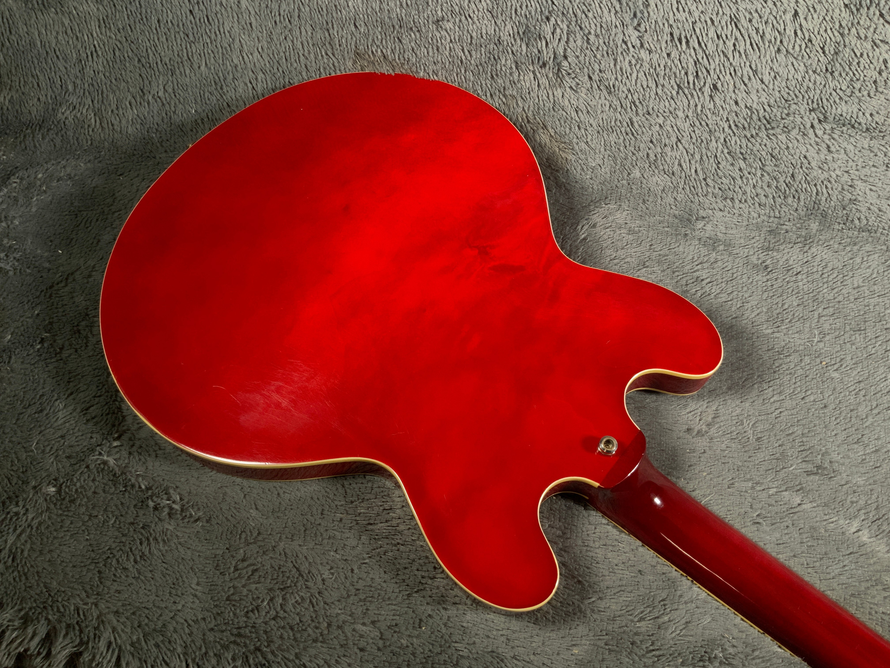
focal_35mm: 29
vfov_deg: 48.2
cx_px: 445
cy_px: 334
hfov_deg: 61.7
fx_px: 746
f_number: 1.8
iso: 64
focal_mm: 3
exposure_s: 1/52
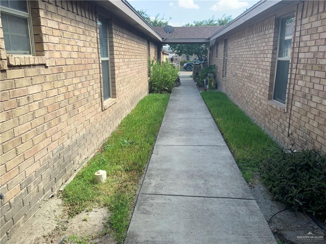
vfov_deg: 48.2
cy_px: 122
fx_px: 273
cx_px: 163
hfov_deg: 61.7
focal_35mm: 29
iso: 16
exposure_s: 1/428
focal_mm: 3
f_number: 1.8
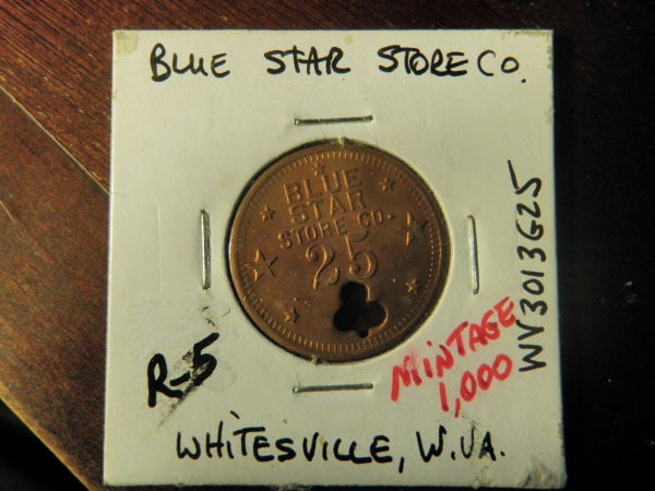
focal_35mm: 36
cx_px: 328
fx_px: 681
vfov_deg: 39.7
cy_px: 246
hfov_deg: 51.4
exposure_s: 1/25
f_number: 4.1
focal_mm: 6.53
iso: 200
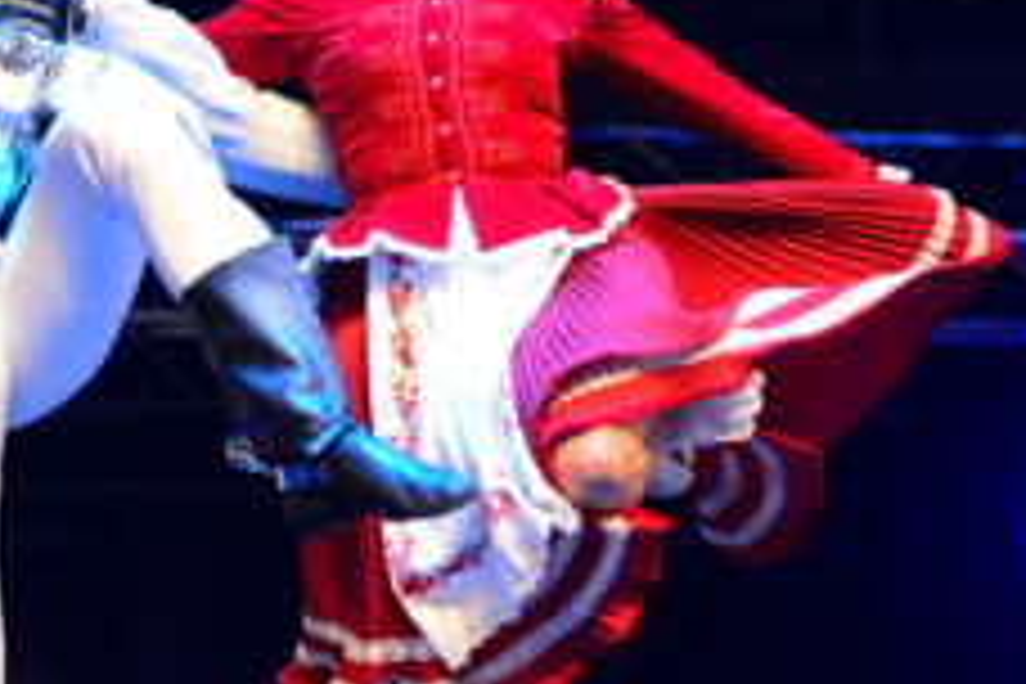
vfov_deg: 5.7
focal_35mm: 242
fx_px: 6896
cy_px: 299
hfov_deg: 8.5
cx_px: 292
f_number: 2.8
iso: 1000
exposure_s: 1/250
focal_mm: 95
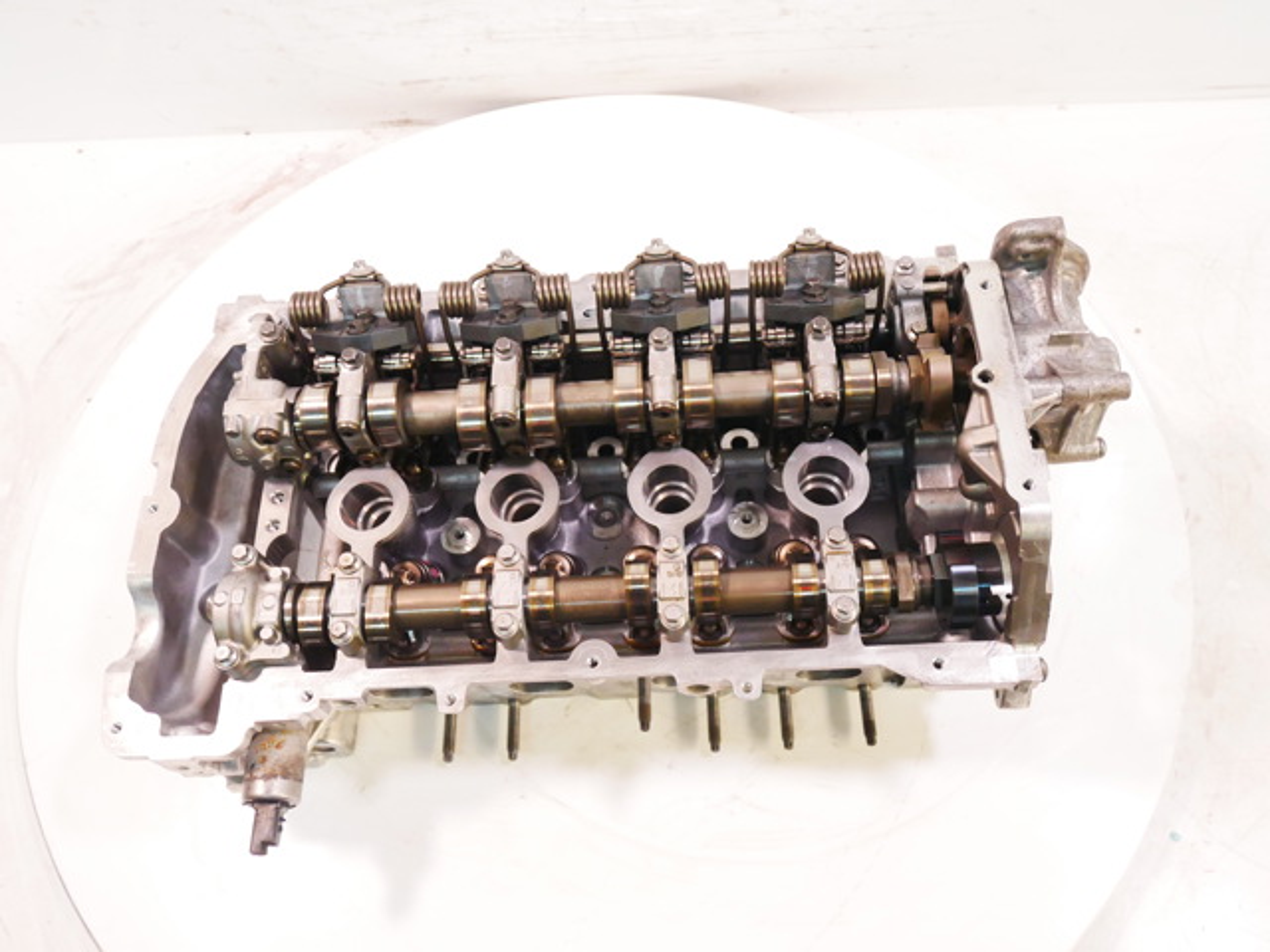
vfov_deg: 46.8
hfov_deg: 60.0
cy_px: 476
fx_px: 1101
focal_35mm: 30
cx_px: 635
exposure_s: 1/60
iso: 1250
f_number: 3.8
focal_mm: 15
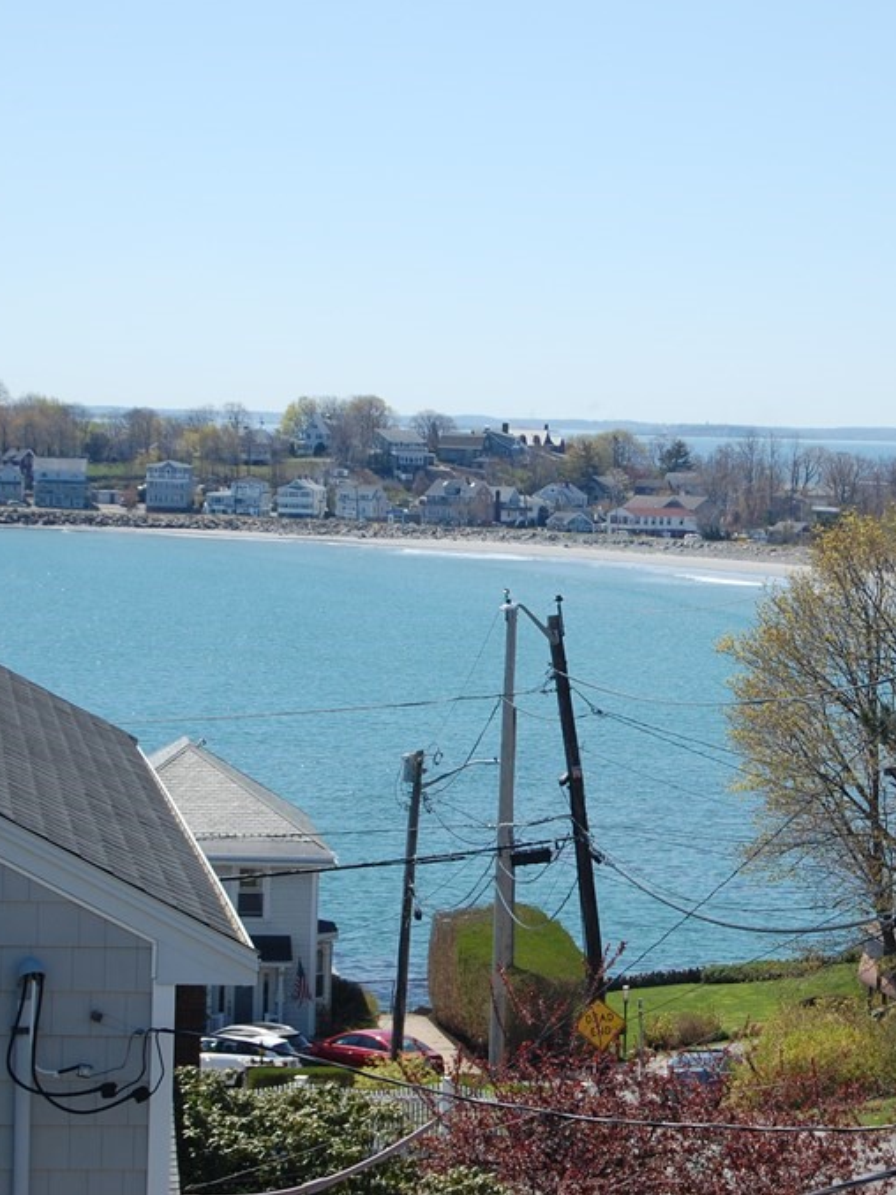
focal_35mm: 120
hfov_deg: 12.3
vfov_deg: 16.5
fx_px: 4135
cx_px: 654
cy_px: 597
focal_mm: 55
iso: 200
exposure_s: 1/400
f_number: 10
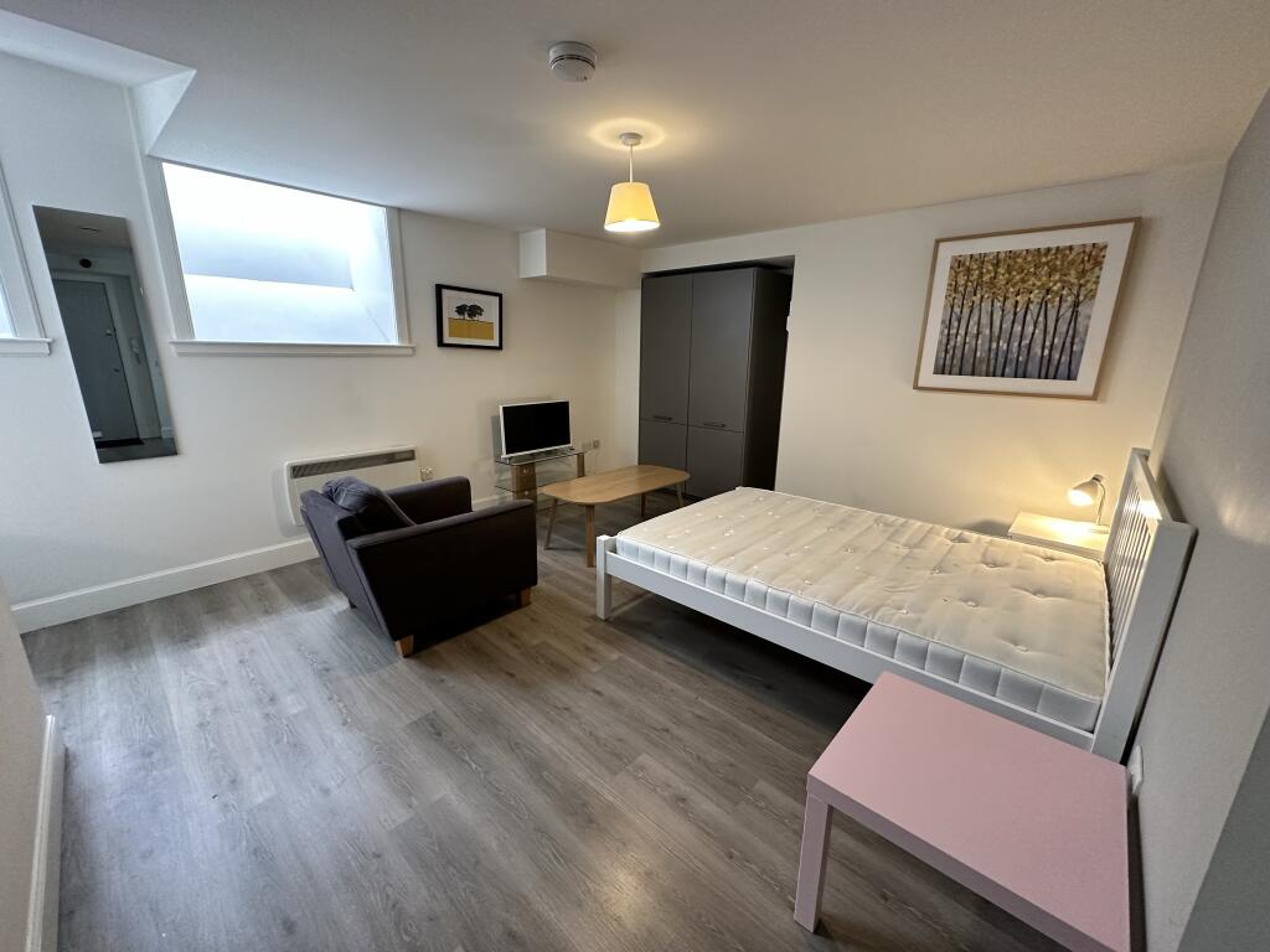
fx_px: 514
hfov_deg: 102.1
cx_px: 635
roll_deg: -1.4
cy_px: 476
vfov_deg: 85.7
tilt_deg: -14.4
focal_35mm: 14
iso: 250
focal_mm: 2.22
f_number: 2.2
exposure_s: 1/50
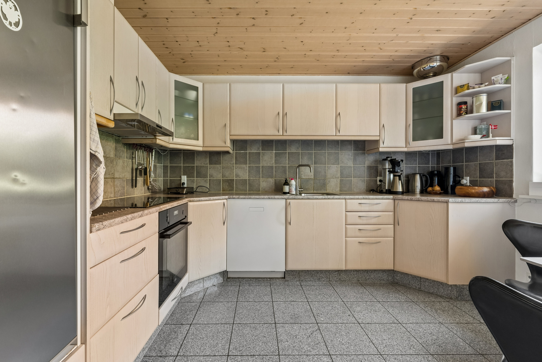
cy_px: 181
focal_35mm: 15
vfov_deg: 77.3
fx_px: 226
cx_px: 271
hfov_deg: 100.4
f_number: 8
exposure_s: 1/5
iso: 400
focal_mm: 10
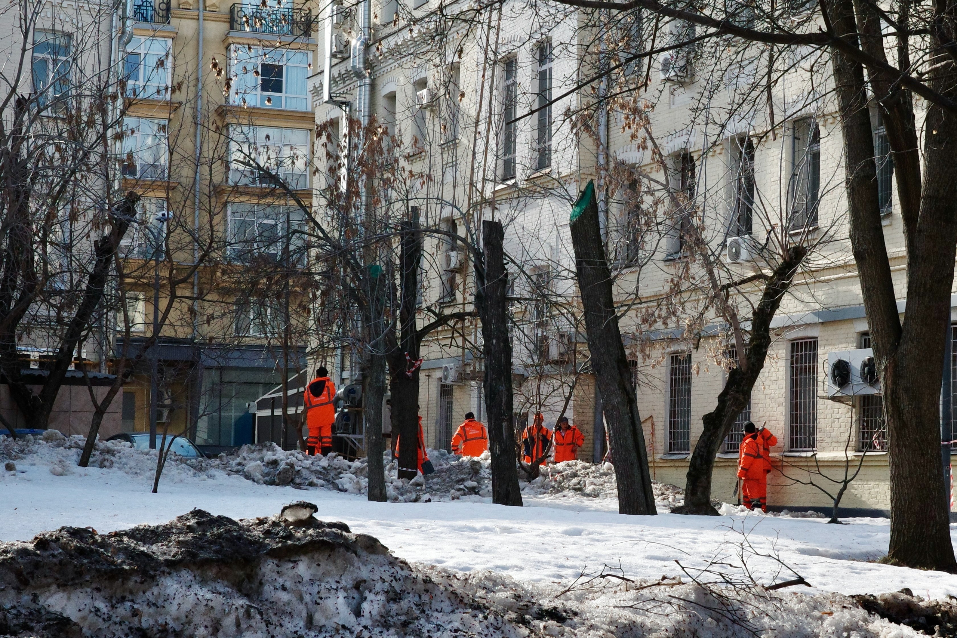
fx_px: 1887
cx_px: 478
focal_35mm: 71
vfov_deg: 19.2
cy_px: 319
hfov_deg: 28.5
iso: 1250
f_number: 11
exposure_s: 1/500
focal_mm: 26
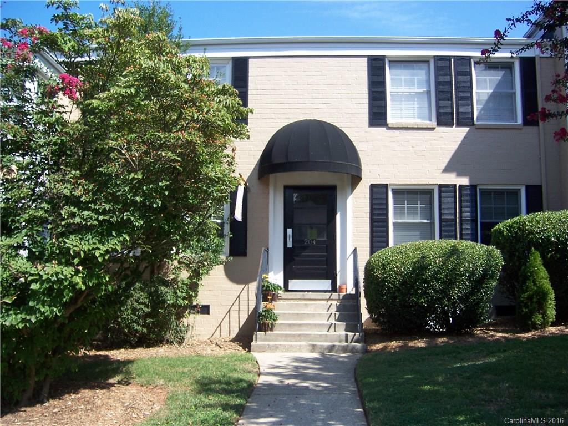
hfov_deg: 51.4
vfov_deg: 39.7
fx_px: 591
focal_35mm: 36
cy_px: 213
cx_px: 284
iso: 80
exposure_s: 1/640
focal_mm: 6.2
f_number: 2.8
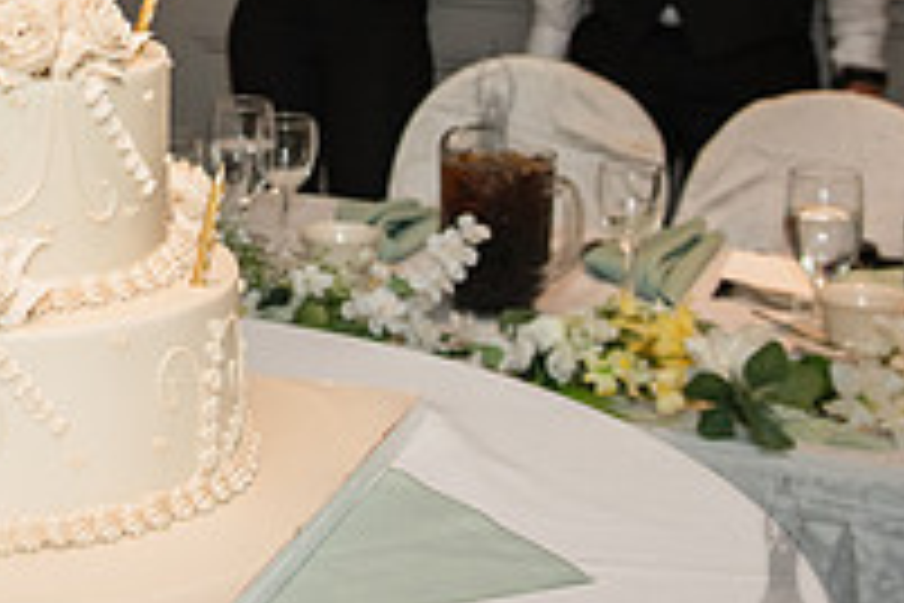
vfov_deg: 14.0
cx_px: -46
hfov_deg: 20.6
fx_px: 2385
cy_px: -99
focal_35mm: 95
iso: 1600
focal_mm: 31
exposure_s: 1/200
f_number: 4
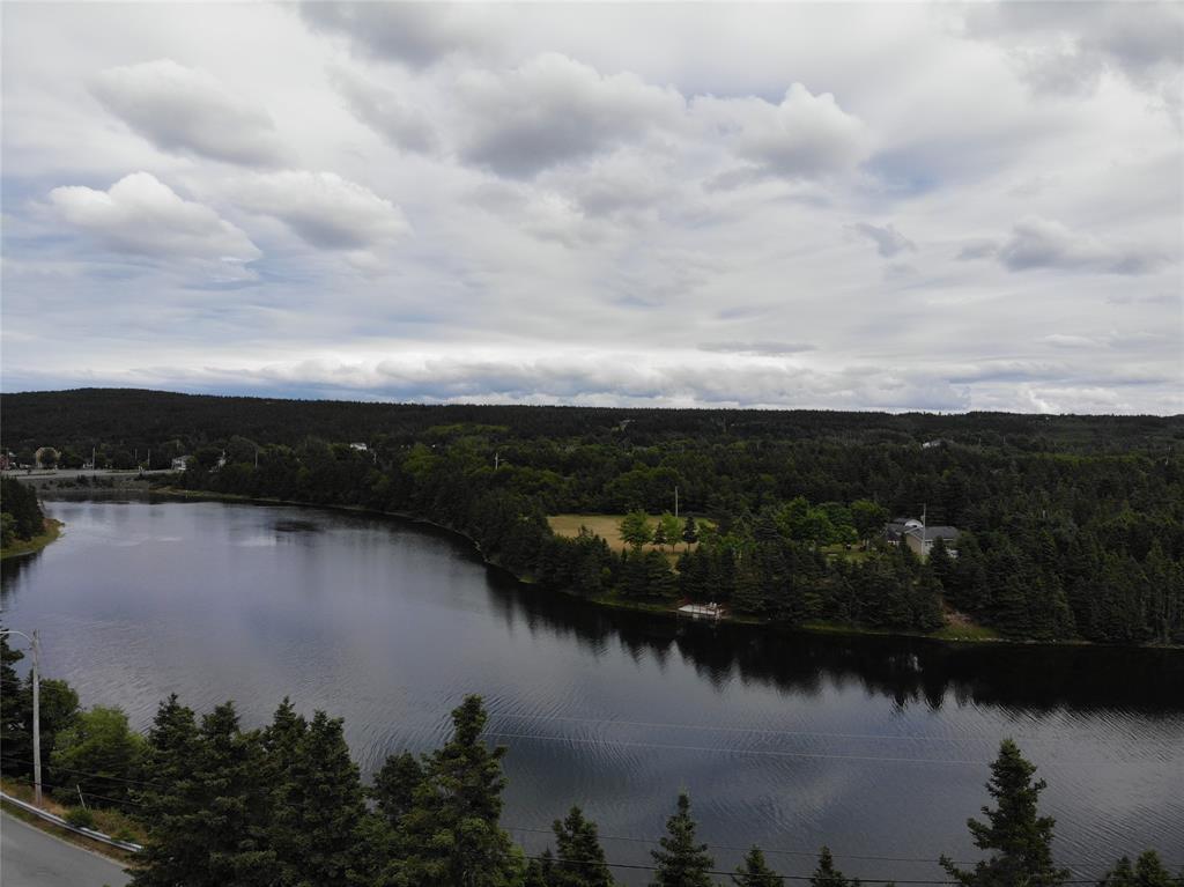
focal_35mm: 24
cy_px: 444
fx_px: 821
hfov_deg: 71.6
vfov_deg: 56.8
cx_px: 592
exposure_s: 1/1571
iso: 101
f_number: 2.8
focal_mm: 4.5
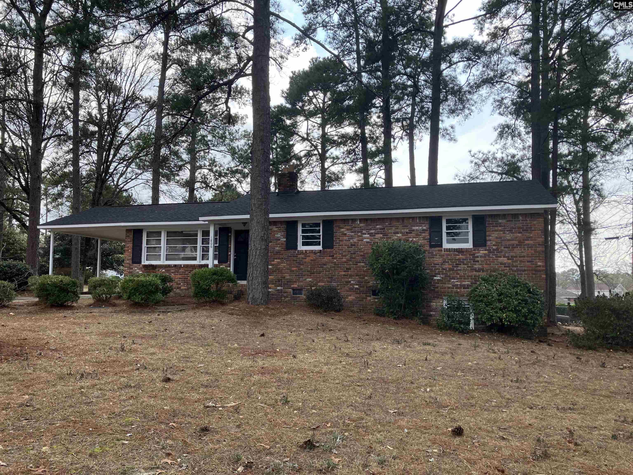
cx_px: 316
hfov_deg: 63.4
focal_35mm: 28
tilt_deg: +6.6
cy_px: 238
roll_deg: +0.1
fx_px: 512
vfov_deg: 49.7
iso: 32
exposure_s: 1/917
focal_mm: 3.99
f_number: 1.8
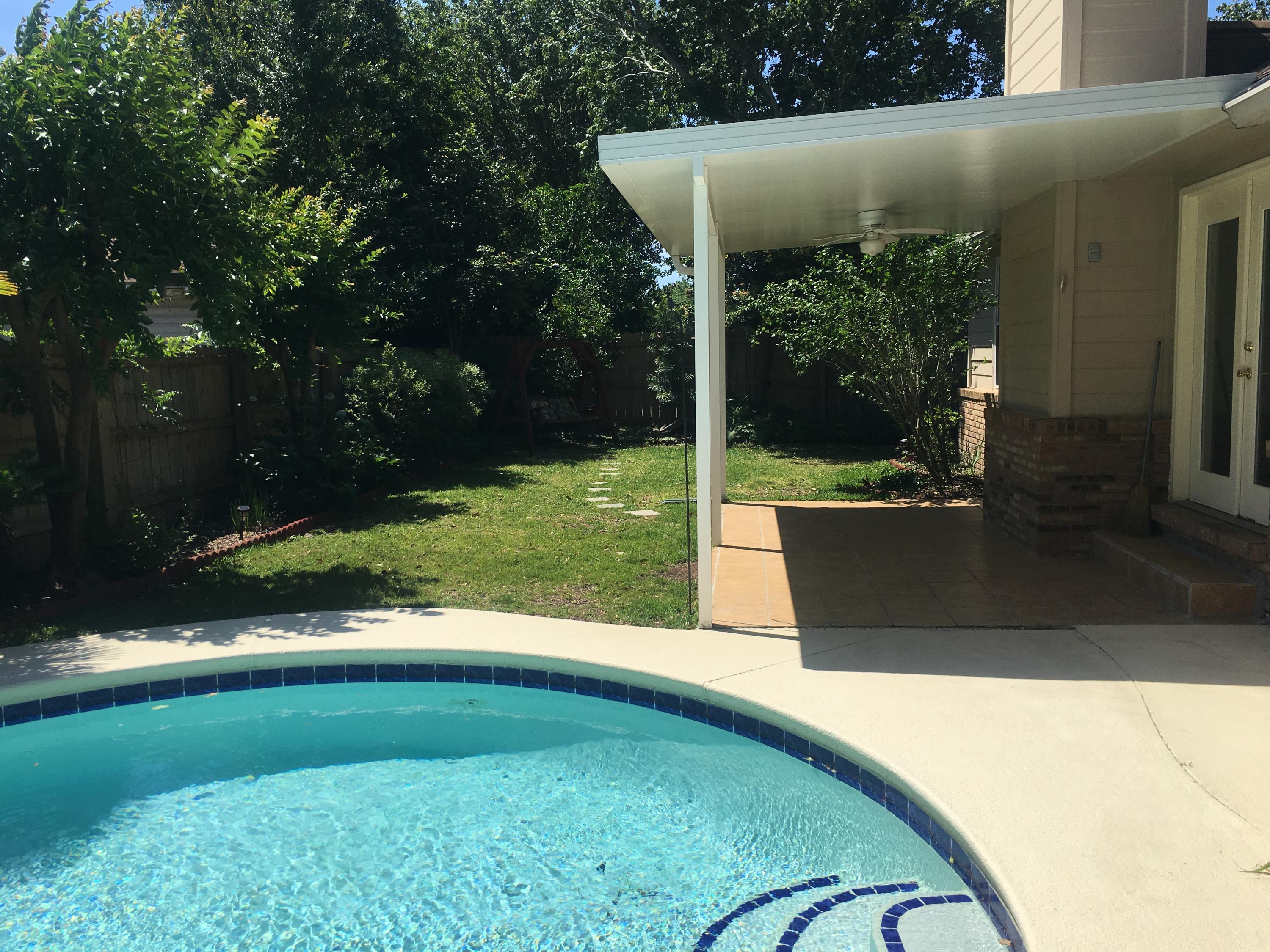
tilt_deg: -5.1
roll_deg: +0.6
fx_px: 1064
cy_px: 476
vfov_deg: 48.2
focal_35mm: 29
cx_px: 635
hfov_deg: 61.7
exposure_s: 1/2331
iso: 25
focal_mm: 4.15
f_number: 2.2
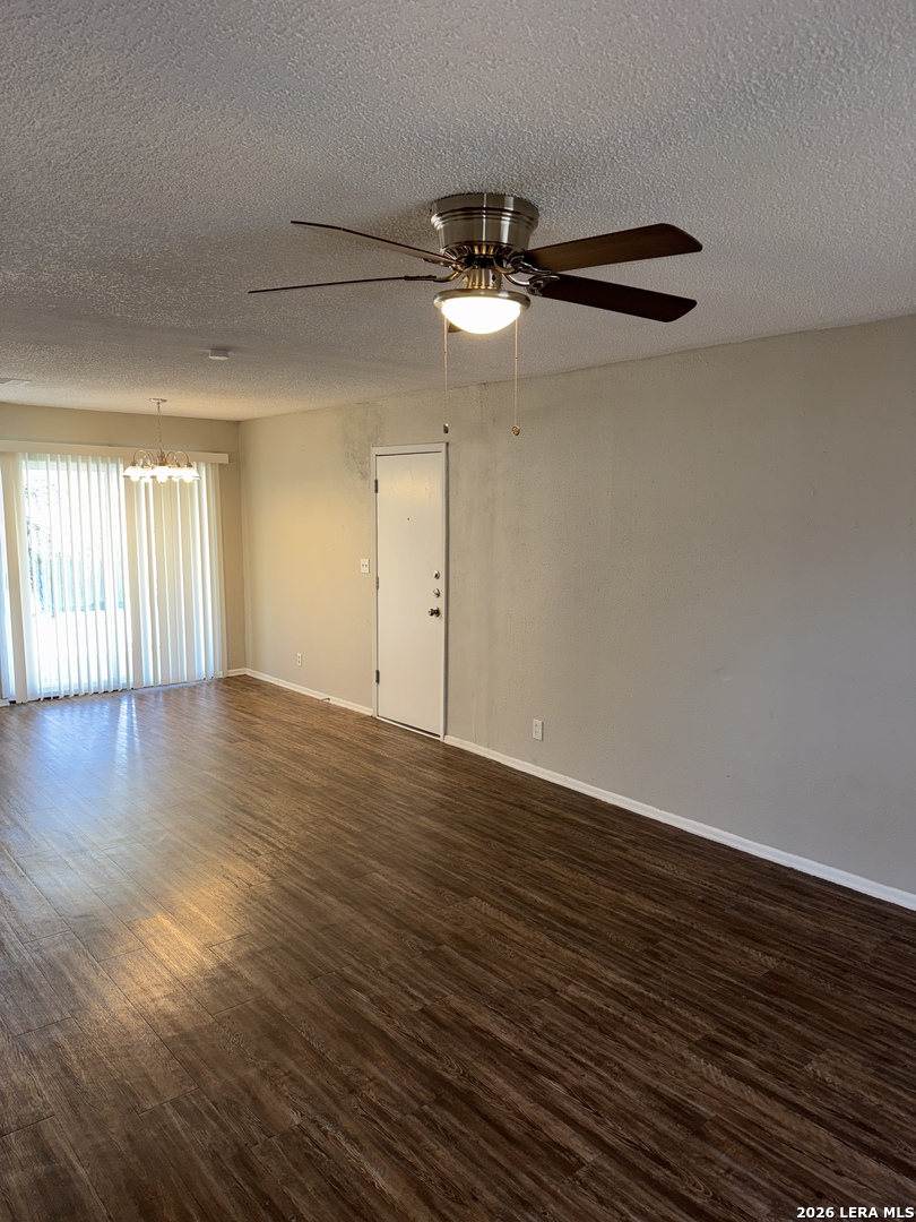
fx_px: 847
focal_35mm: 24
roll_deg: -0.5
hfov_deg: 56.8
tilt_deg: -6.5
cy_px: 611
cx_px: 458
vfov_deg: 71.6
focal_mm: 6.76
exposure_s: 1/35
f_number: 1.78
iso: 64
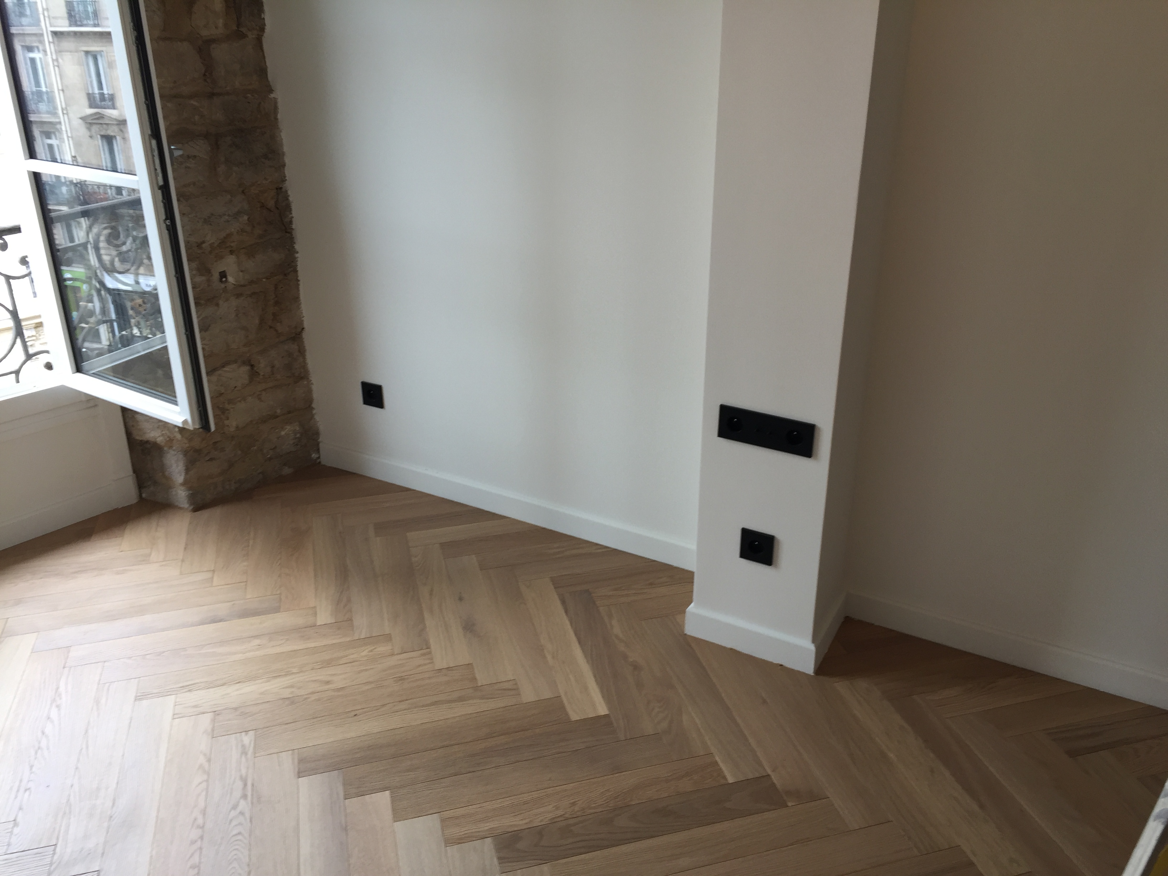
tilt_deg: -23.2
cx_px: 584
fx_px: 979
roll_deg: +0.8
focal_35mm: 29
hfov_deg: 61.7
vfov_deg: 48.2
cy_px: 438
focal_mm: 4.15
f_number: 2.2
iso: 40
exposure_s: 1/50
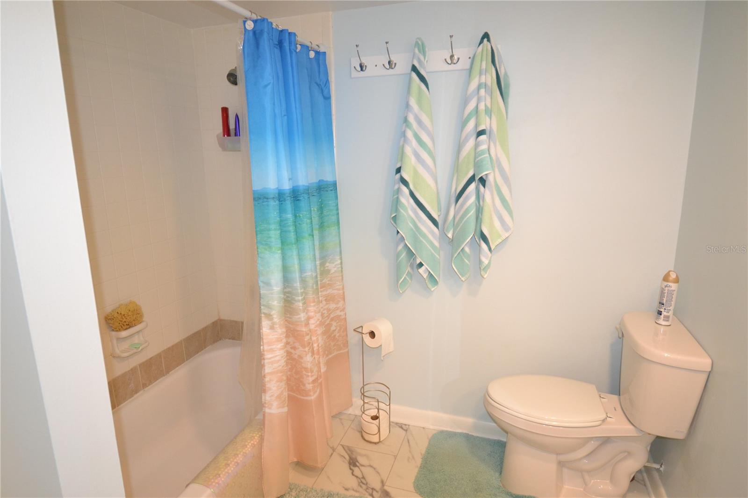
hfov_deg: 81.2
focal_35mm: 21
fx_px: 436
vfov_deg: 59.5
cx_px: 374
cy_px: 249
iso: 1400
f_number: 4
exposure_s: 1/60
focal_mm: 14
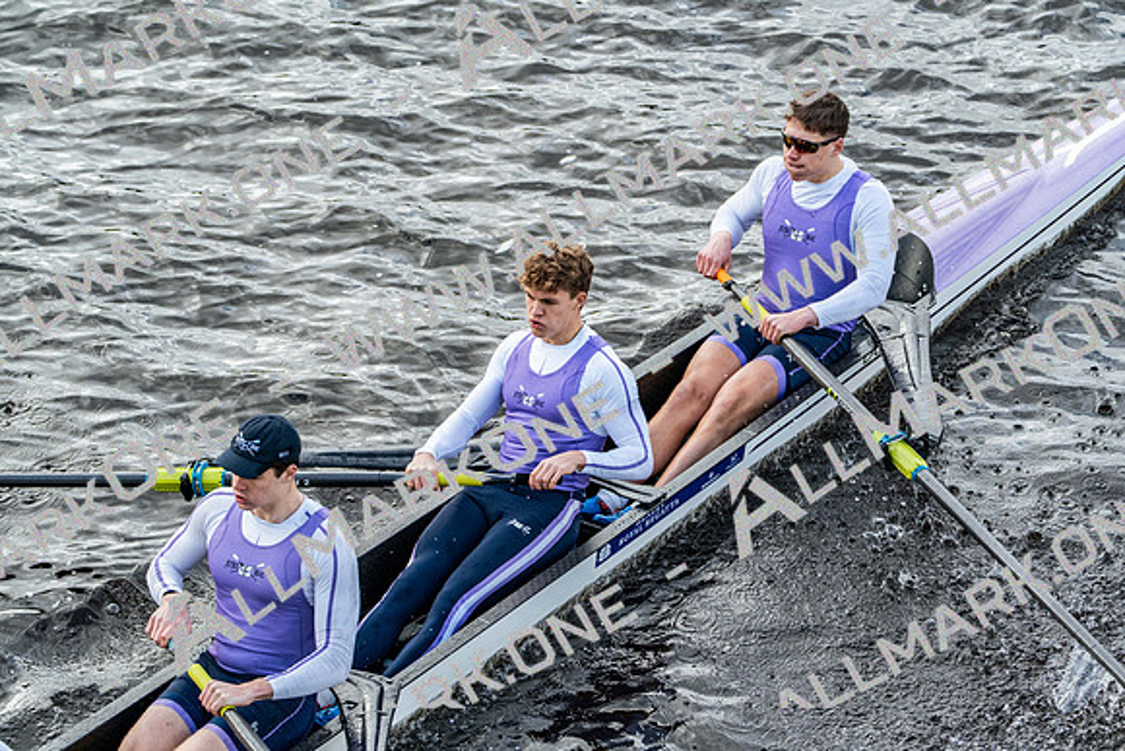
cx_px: 562
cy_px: 376
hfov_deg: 7.8
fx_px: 8252
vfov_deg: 5.2
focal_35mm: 264
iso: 1250
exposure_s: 1/1250
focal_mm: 264
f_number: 5.6
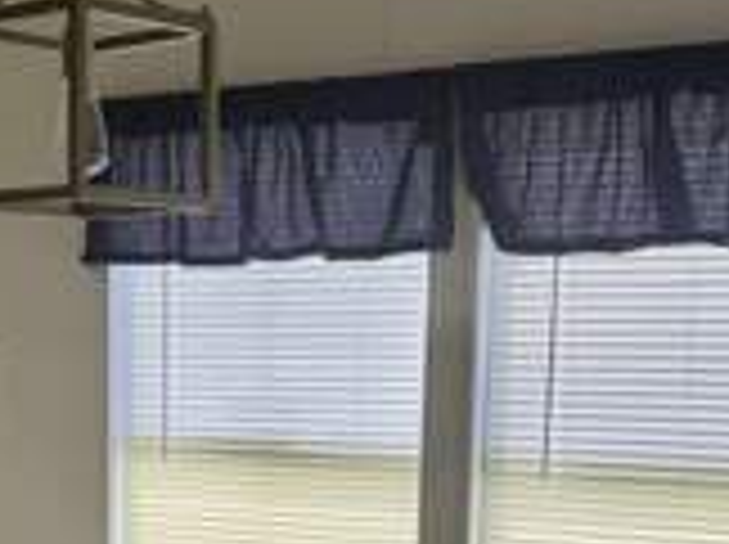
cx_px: 166
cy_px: 596
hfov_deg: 25.0
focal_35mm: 77
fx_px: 1619
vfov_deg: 18.4
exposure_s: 1/482
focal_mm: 5.96
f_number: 1.6
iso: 50
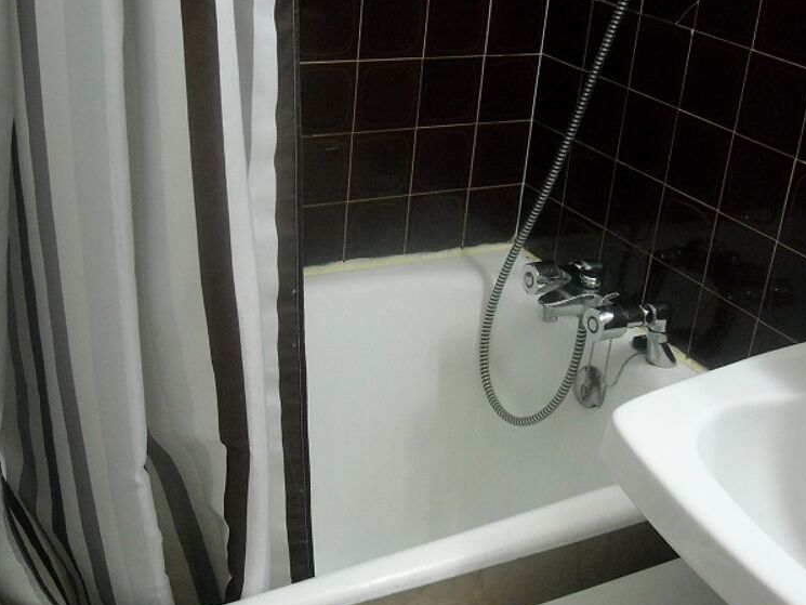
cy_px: 316
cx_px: 365
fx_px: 1095
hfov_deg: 40.4
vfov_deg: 30.9
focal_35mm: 47
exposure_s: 1/31
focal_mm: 5.7
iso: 400
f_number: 2.8
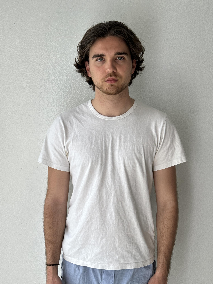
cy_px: 142
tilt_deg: -6.4
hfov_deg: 30.3
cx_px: 106
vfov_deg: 39.7
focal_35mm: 48
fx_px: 394
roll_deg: -0.9
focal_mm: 6.86
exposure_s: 1/685
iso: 64
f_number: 1.78
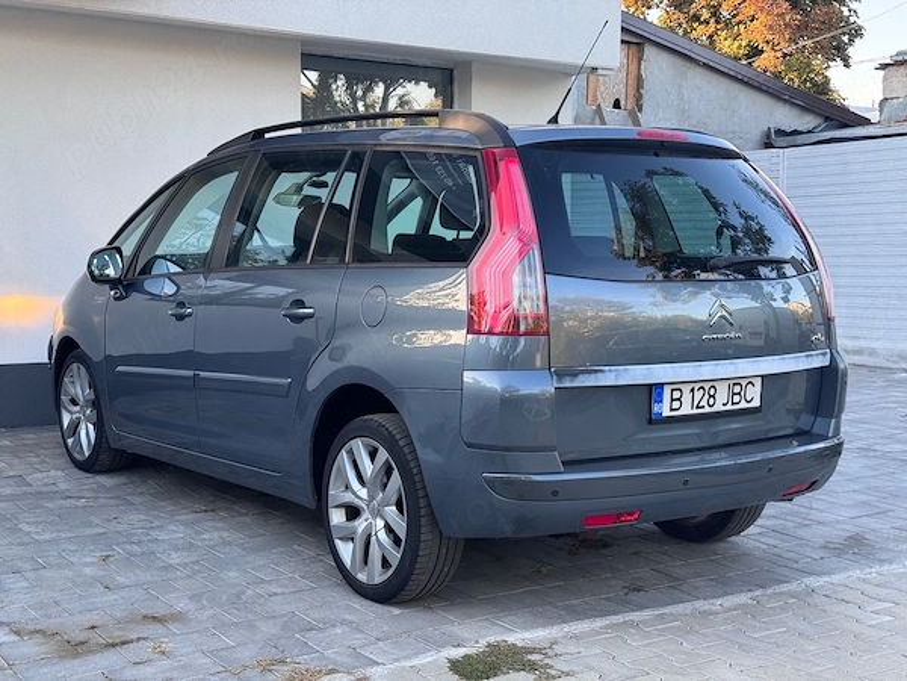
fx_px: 1258
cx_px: 454
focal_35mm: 48
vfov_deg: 30.3
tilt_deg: -4.7
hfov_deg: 39.7
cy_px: 340
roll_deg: +0.6
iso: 64
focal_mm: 6.76
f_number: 1.78
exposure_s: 1/203
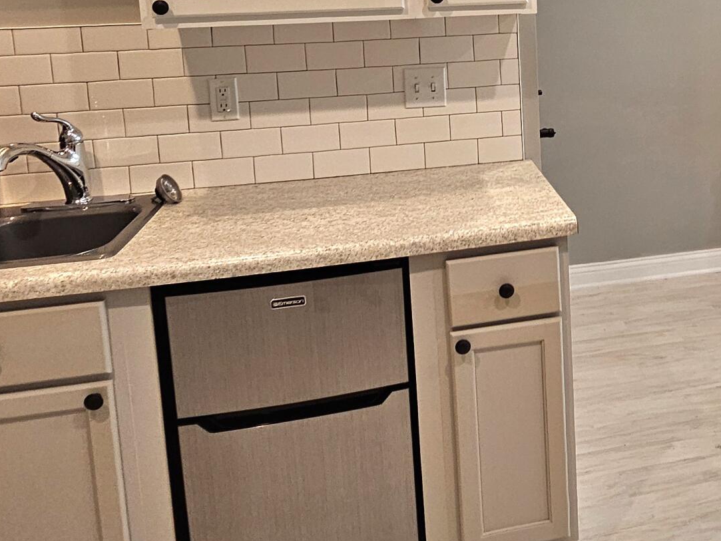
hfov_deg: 47.2
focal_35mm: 36
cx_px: 622
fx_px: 750
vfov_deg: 37.3
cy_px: 63
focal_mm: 2.2
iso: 200
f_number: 2.2
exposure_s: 1/60.2
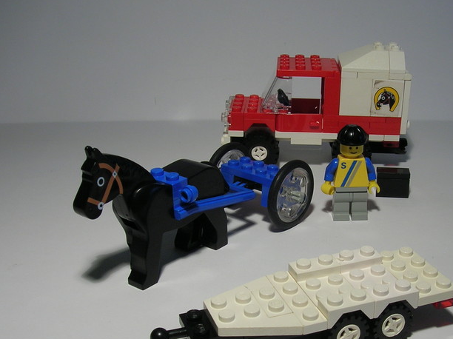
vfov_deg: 28.9
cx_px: 309
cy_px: 224
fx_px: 654
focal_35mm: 50
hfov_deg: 37.7
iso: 50
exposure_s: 1/20.4
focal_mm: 5.7
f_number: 4.9
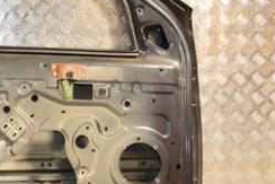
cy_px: 72
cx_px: 2
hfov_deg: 24.0
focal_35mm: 81
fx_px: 619
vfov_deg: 16.9
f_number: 5
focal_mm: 22
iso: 800
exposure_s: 1/125
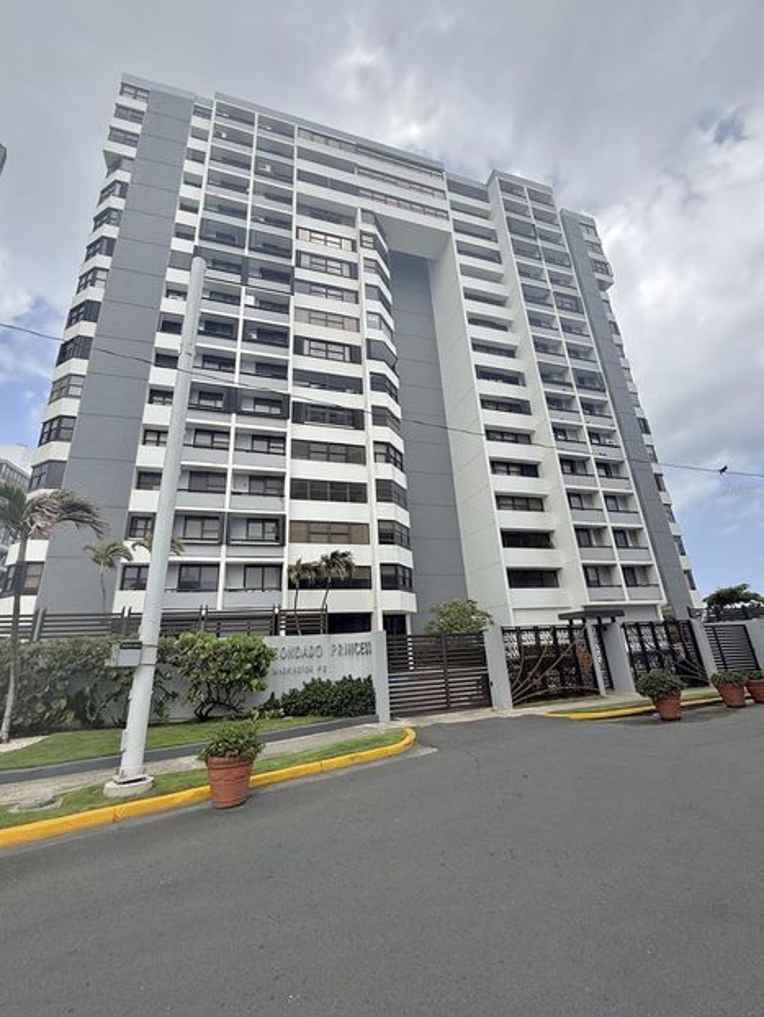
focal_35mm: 15
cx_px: 376
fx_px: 441
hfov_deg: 81.8
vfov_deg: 98.1
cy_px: 491
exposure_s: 1/1105
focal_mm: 2.22
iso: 50
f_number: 2.2
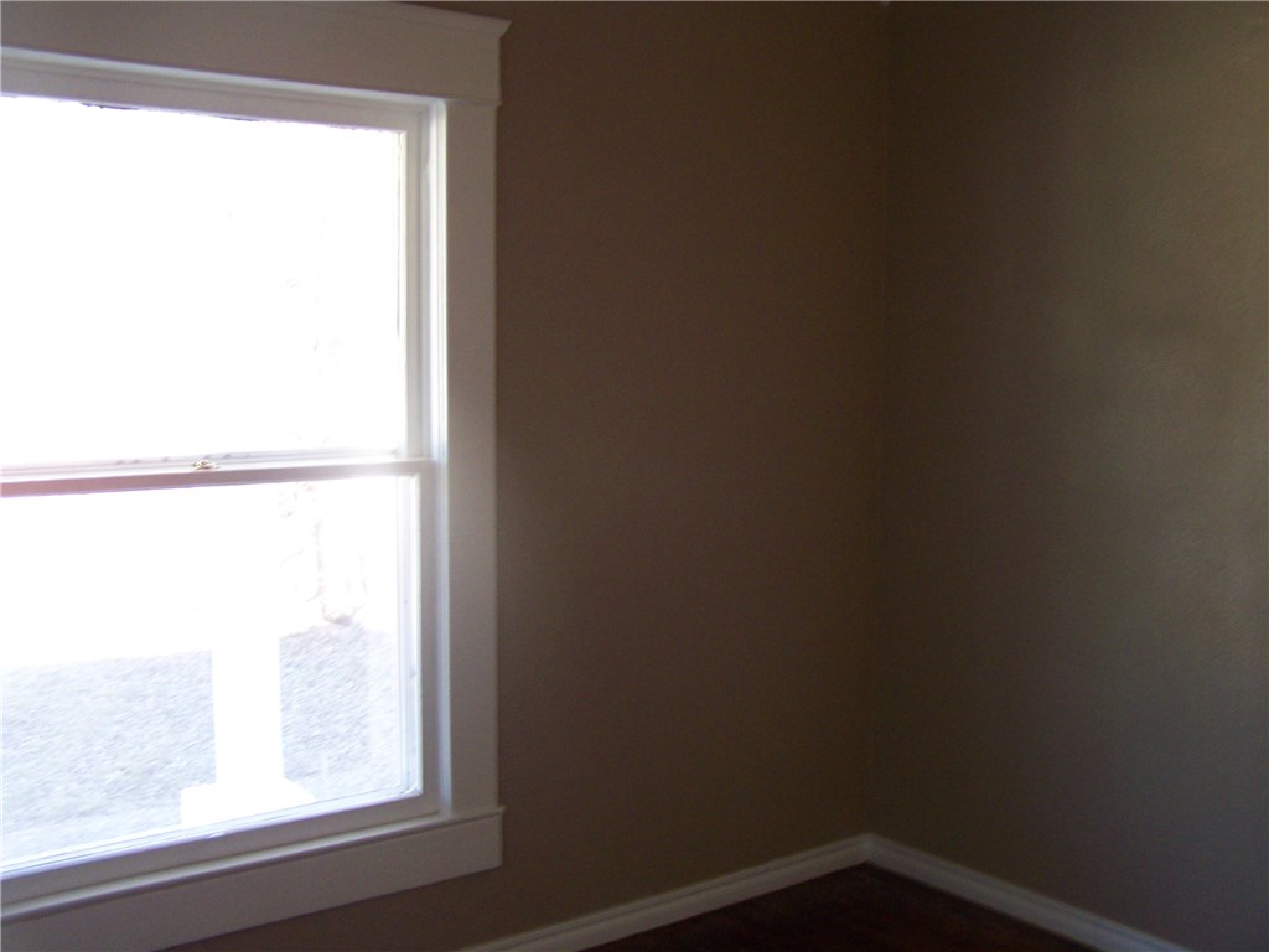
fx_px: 1393
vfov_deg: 37.7
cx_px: 634
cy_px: 476
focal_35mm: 38
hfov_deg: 49.0
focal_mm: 6.3
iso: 160
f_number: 2.8
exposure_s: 1/20
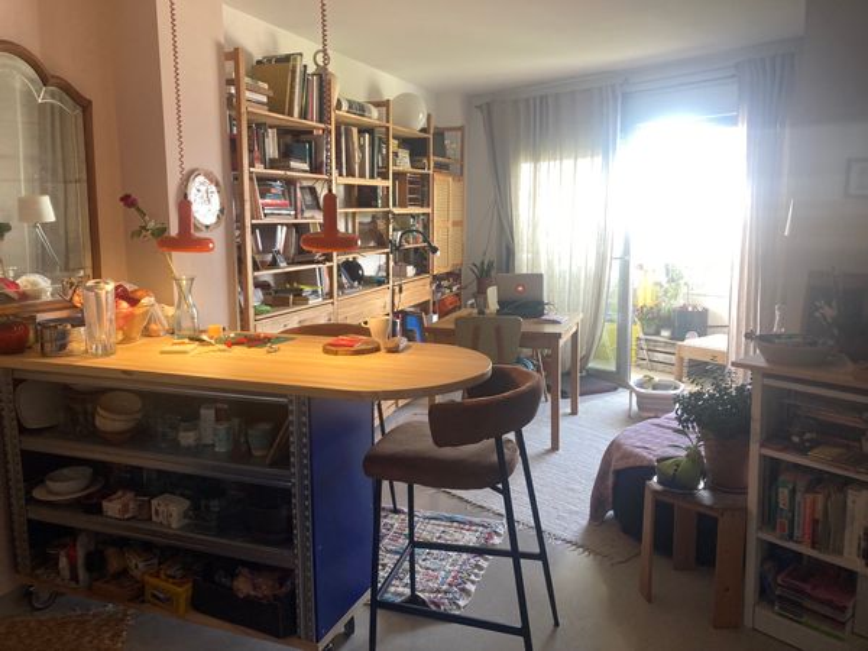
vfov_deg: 49.7
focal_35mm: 28
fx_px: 702
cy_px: 326
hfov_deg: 63.4
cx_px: 434
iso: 80
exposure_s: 1/50
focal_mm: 3.99
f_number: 1.8
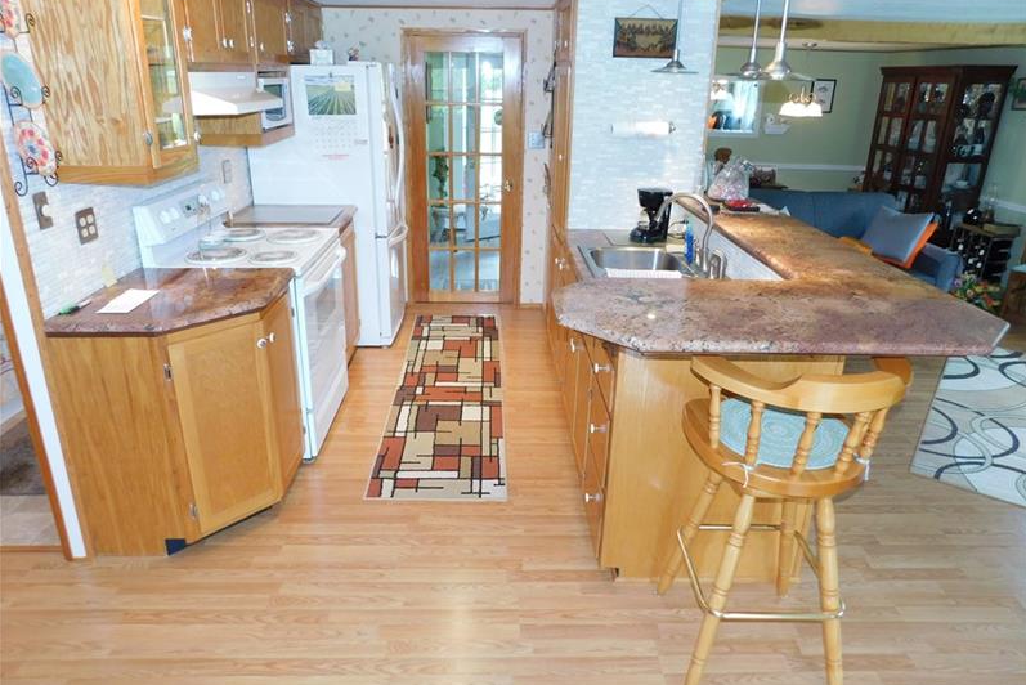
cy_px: 324
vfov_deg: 53.1
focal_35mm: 24
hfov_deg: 73.7
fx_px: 684
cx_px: 514
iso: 200
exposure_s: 1/30
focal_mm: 4
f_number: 3
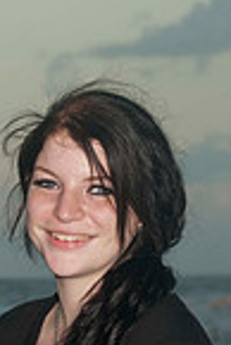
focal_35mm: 325
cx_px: -27
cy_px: 388
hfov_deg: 4.2
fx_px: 3120
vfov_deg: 6.3
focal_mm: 70
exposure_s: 1/80
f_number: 5.6
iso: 100
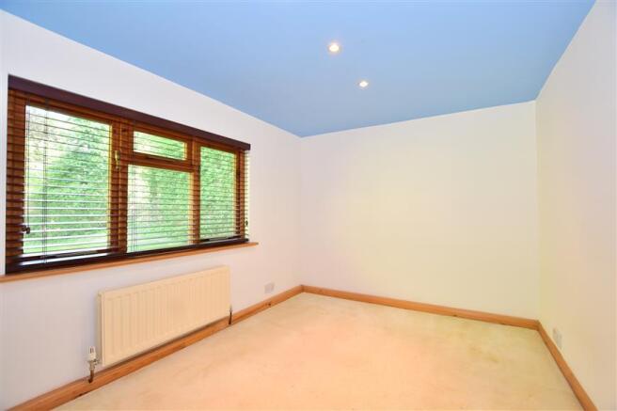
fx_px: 257
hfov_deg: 100.4
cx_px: 308
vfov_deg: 77.3
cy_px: 206
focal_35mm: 15
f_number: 5
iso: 200
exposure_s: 1/10
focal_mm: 10
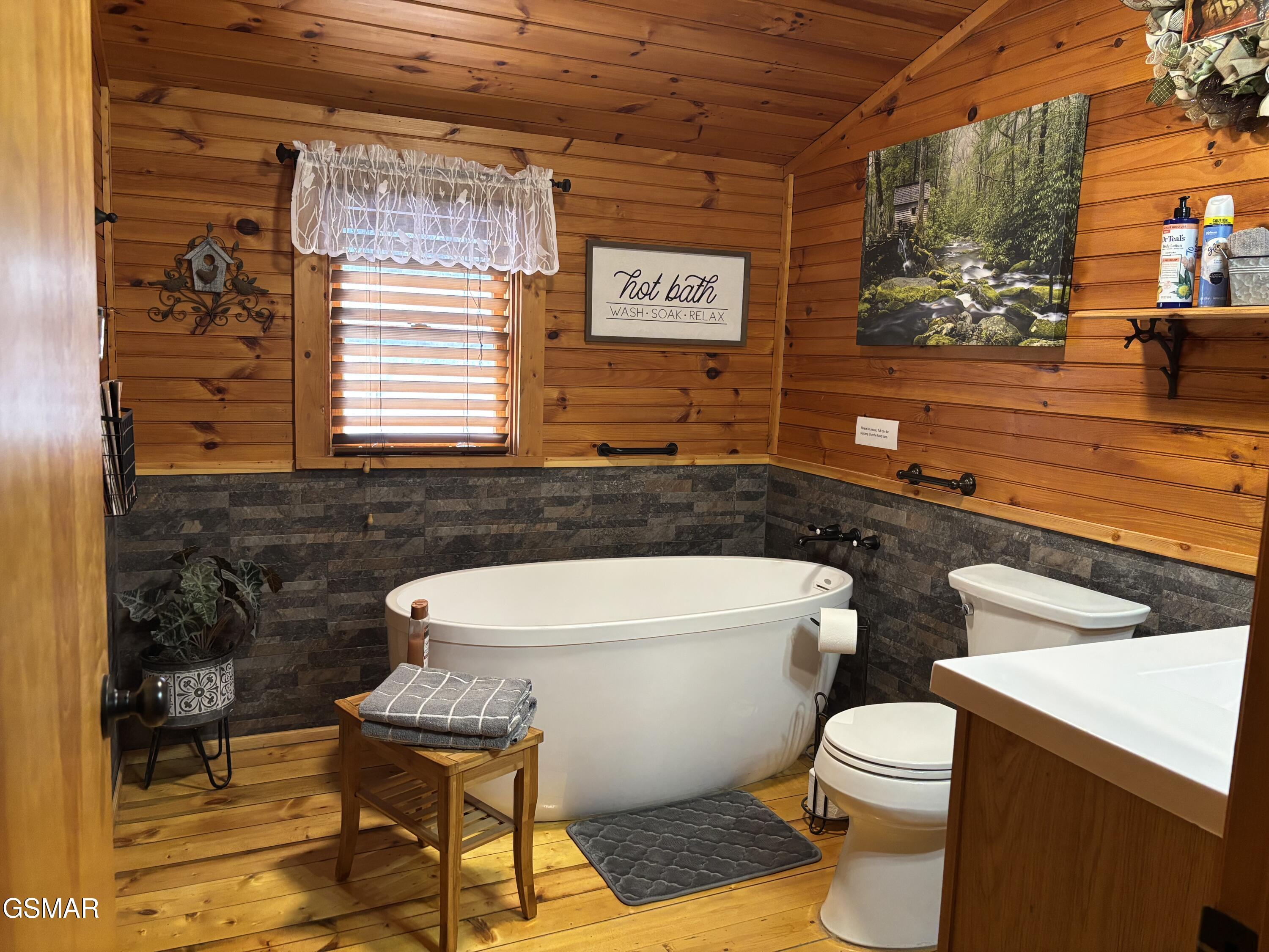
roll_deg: -2.1
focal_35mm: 26
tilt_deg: -8.2
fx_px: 953
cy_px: 476
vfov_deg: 53.1
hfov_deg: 67.3
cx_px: 634
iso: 400
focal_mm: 5.96
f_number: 1.6
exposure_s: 1/60
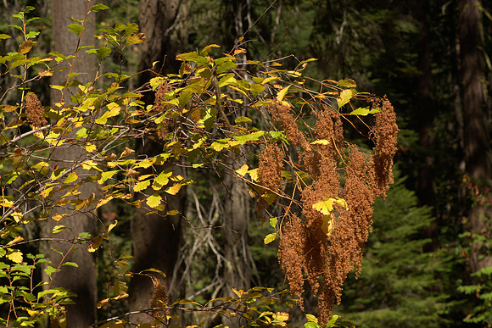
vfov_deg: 13.0
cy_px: 164
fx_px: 1435
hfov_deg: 19.5
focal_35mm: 105
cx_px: 246
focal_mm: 105
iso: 400
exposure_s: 1/160
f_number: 13
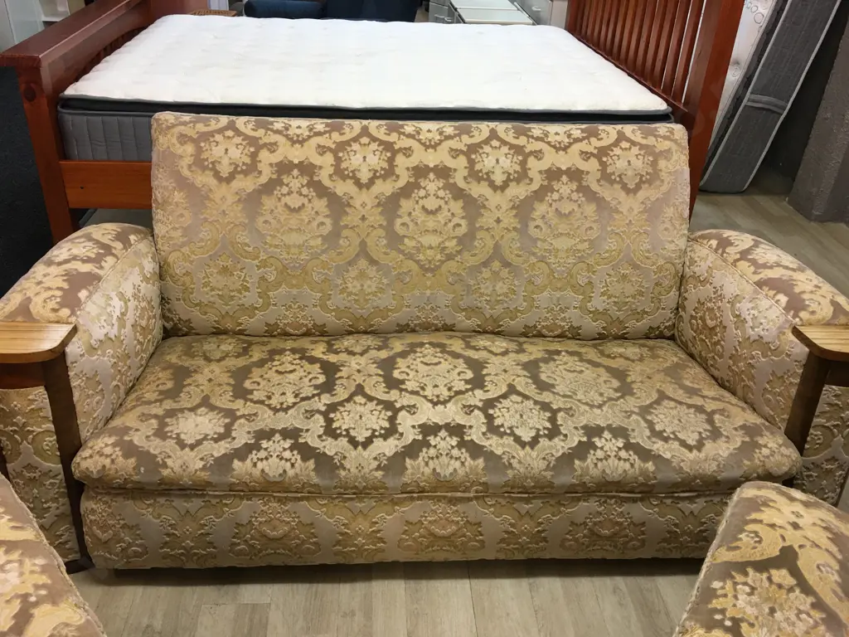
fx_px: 711
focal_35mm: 29
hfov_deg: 61.7
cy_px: 318
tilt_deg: -30.0
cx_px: 424
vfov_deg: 48.2
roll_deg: -3.2
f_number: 2.2
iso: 50
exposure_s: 1/33
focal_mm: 4.15
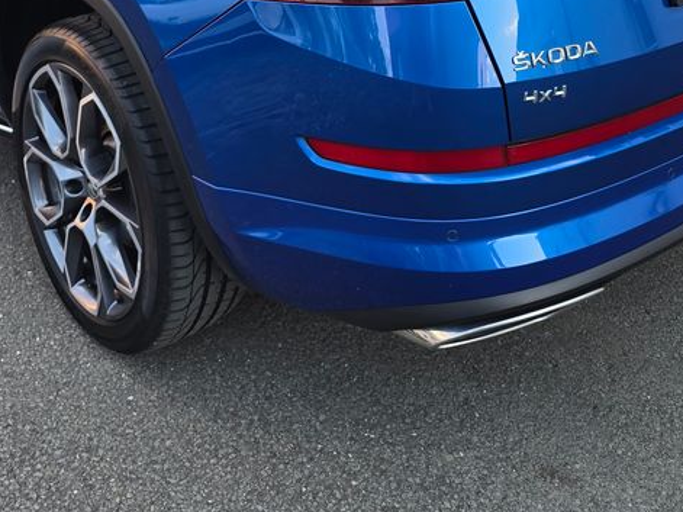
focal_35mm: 50
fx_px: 986
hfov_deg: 38.2
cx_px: 345
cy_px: -33
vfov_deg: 27.0
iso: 25
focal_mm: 6.3
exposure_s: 1/180
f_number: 1.7
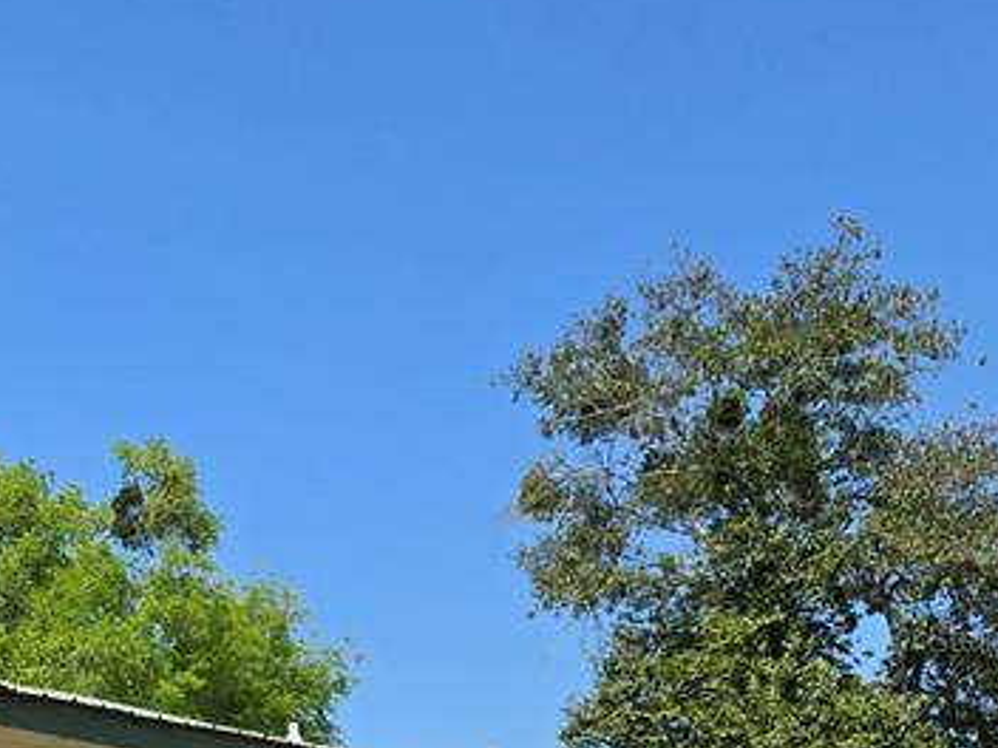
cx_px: -352
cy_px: 638
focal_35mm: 67
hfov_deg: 24.6
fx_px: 1932
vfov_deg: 21.6
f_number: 1.8
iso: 25
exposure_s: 1/1663
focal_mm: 5.4
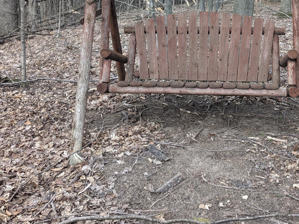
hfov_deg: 37.8
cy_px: 25
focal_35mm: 50
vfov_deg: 28.1
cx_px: 195
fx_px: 432
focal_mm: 4.38
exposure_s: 1/254
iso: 44
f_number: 1.73
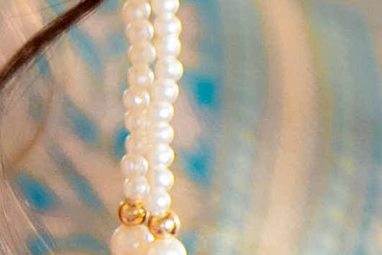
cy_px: 139
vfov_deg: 0.7
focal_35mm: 2023
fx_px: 21465
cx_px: -319
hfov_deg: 1.0
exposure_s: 1/400
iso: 800
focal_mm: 180
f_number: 2.8
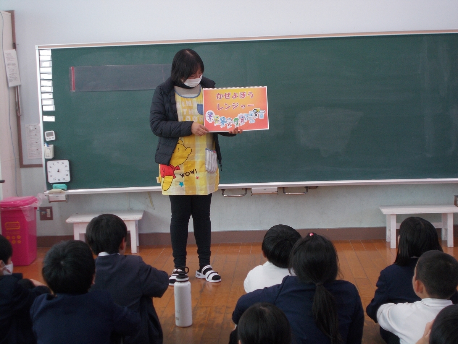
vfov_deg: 25.2
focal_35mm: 58
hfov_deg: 33.2
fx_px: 767
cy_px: 172
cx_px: 229
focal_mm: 10.3
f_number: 4.9
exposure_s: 1/30
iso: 125
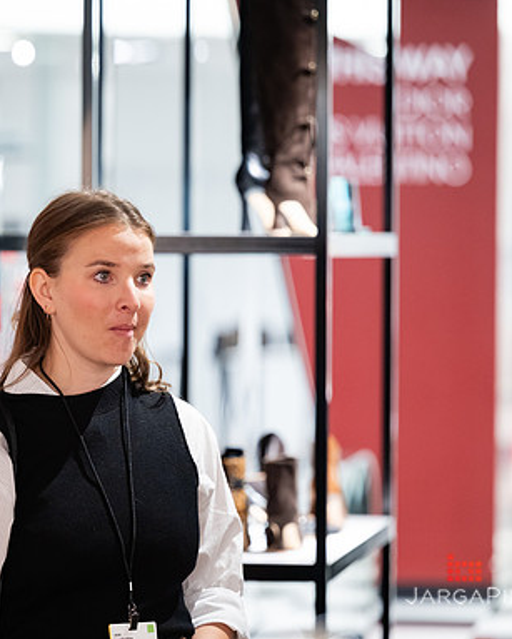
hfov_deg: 7.8
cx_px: 82
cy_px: 319
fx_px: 3727
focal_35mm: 197
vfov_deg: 9.8
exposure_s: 1/160
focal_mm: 135
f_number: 3.2
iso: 2500
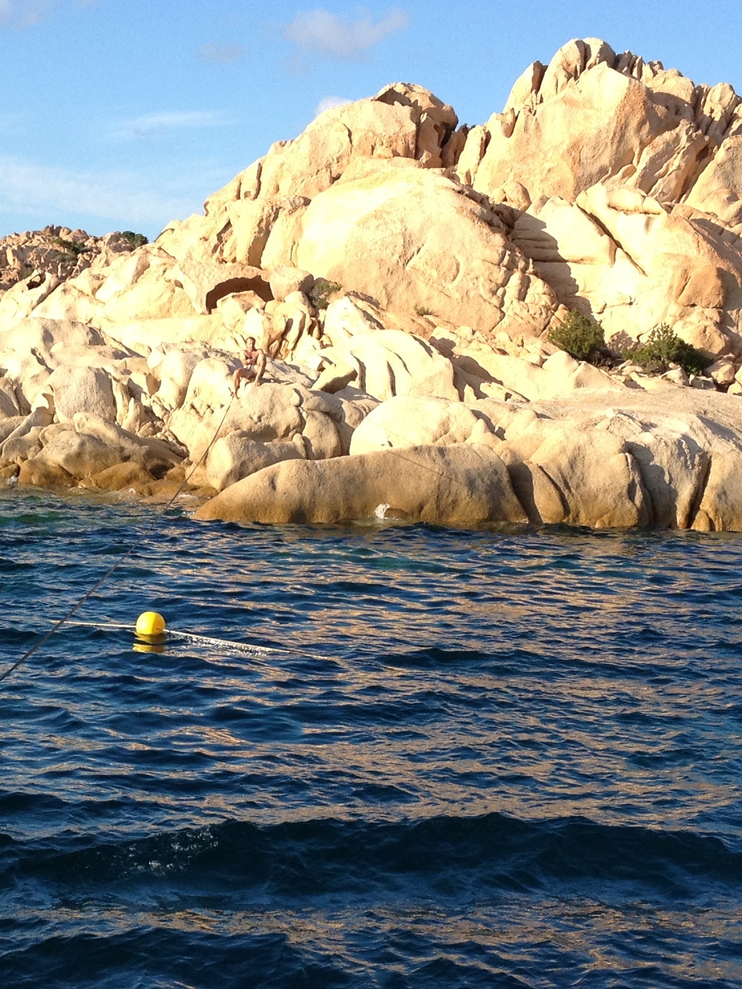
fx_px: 2201
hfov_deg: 19.0
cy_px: 552
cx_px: 198
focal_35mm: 77
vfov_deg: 25.3
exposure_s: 1/935
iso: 64
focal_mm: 4.28
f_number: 2.4
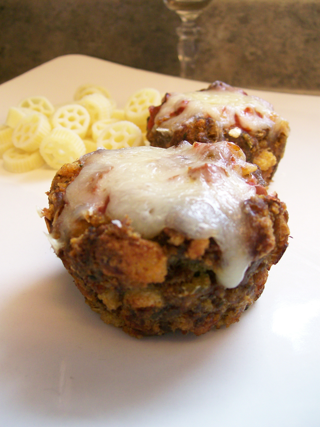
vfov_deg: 51.4
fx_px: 444
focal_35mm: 36
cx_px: 160
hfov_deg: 39.7
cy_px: 214
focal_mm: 6
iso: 92
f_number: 2.7
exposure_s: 1/32
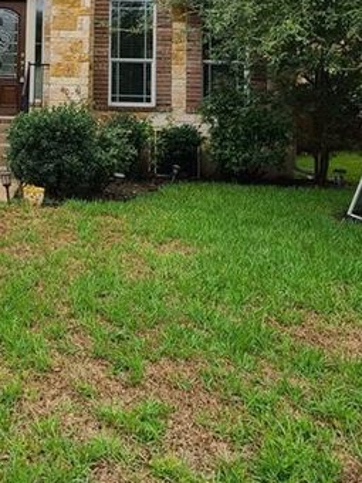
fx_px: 711
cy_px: 79
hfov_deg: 27.2
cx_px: 13
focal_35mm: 51
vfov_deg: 35.9
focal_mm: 5.4
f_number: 1.8
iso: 40
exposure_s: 1/509
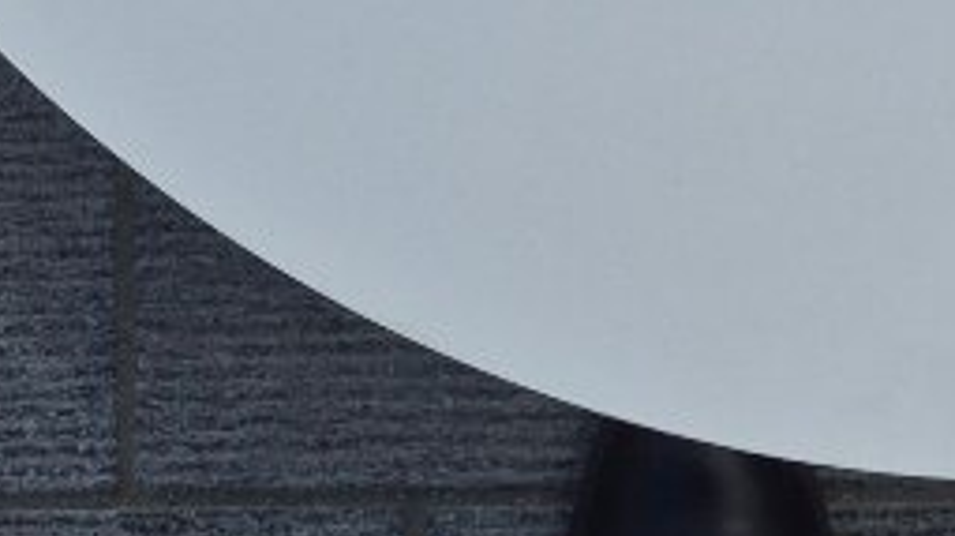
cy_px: -881
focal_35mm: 118
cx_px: 1120
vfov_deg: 8.9
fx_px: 2986
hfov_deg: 17.4
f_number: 1.8
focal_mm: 5.4
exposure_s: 1/7024
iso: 80
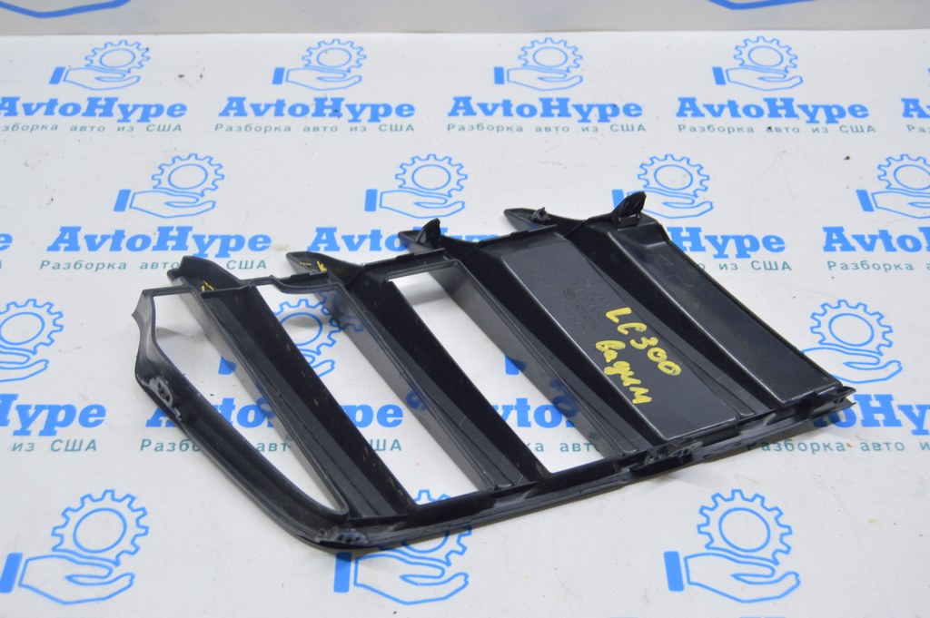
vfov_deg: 31.8
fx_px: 1084
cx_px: 465
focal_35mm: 42
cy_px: 309
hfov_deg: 46.4
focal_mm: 28
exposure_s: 1/20
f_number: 5.6
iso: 400
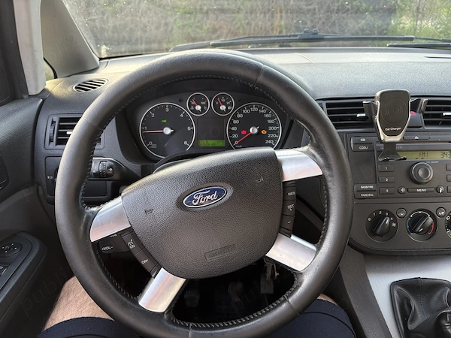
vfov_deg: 53.1
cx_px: 226
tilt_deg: -24.4
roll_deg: +0.6
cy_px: 169
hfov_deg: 67.3
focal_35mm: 26
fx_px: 339
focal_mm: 5.96
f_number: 1.6
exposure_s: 1/77
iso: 125
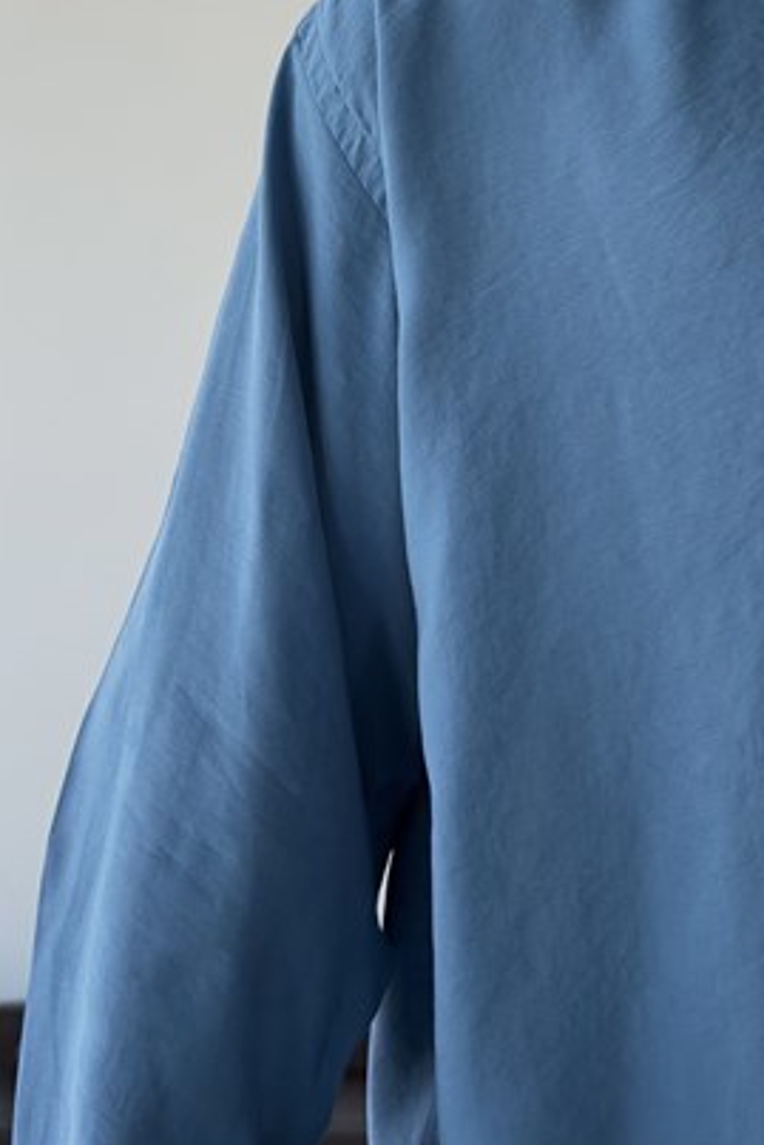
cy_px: 433
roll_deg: -0.2
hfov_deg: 20.6
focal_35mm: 66
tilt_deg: +1.7
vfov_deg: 30.4
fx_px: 2099
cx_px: 469
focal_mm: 6.76
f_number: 1.78
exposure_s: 1/333
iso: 80
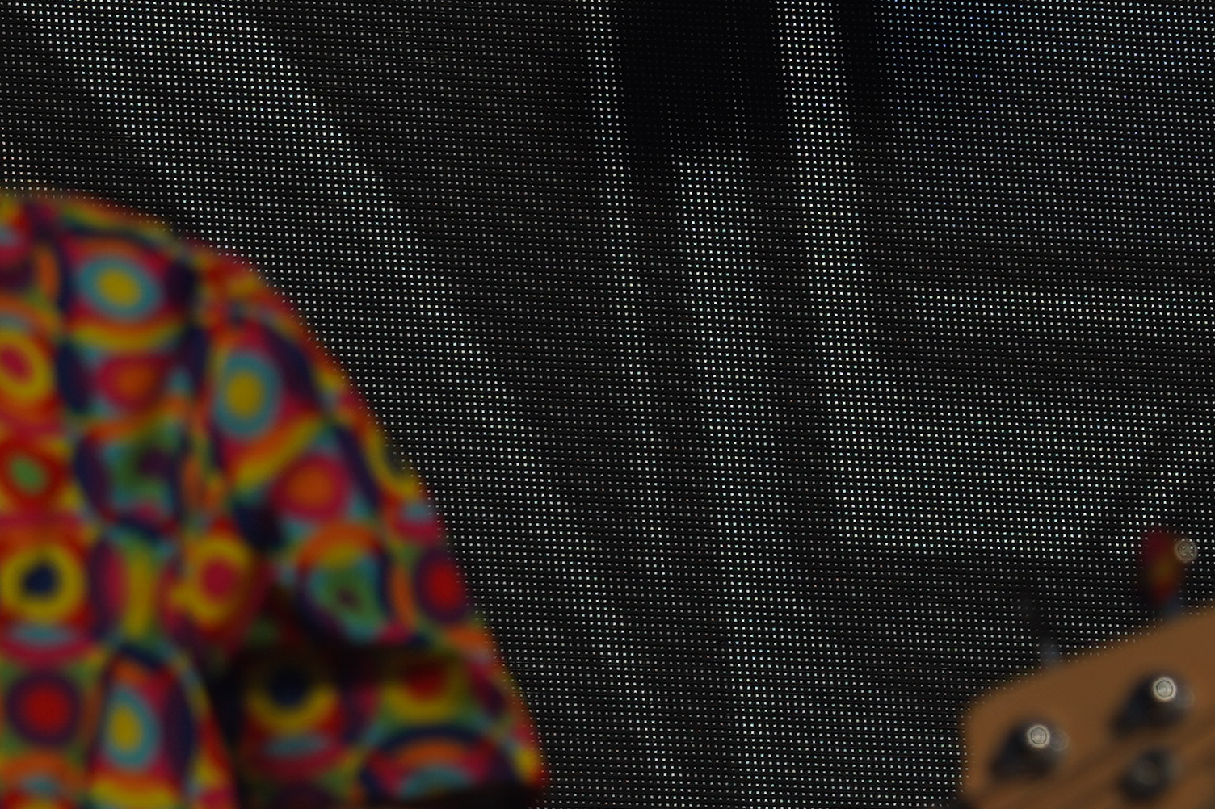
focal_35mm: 419
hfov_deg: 4.9
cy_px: 921
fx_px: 14137
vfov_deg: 3.3
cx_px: 262
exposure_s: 1/2000
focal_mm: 105
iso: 100
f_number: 8
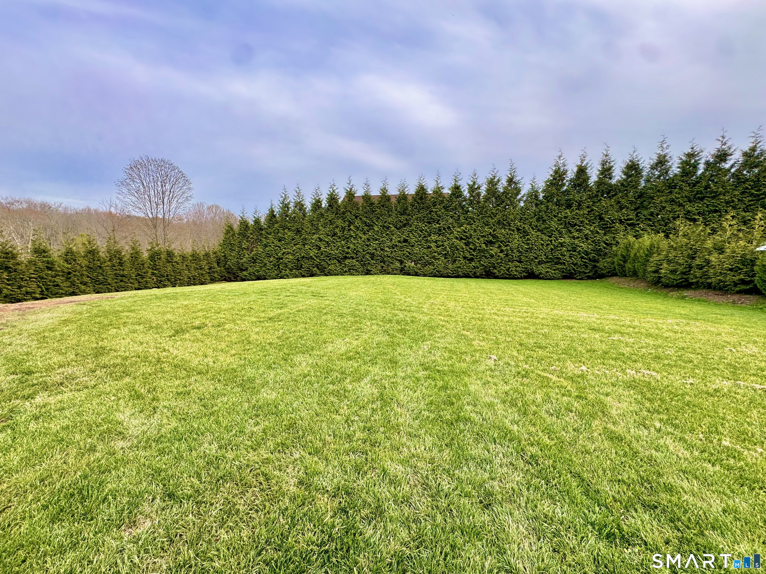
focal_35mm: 14
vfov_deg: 85.7
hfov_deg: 102.1
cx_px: 383
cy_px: 287
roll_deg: -0.5
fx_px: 310
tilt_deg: -8.1
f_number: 2.2
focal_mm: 2.22
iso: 40
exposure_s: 1/250
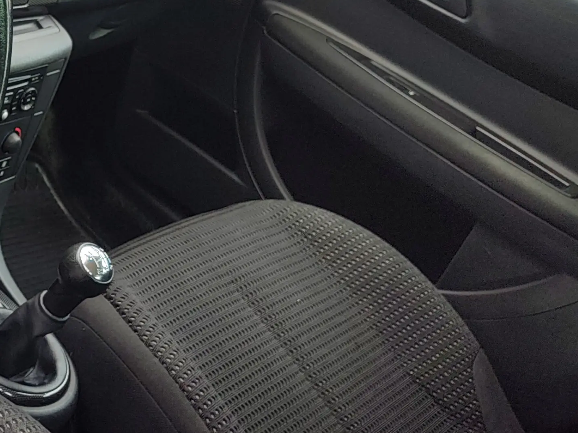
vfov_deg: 23.4
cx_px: -157
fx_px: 1035
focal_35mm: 62
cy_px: 106
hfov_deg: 26.8
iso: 100
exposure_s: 1/193
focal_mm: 5.56
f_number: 1.8
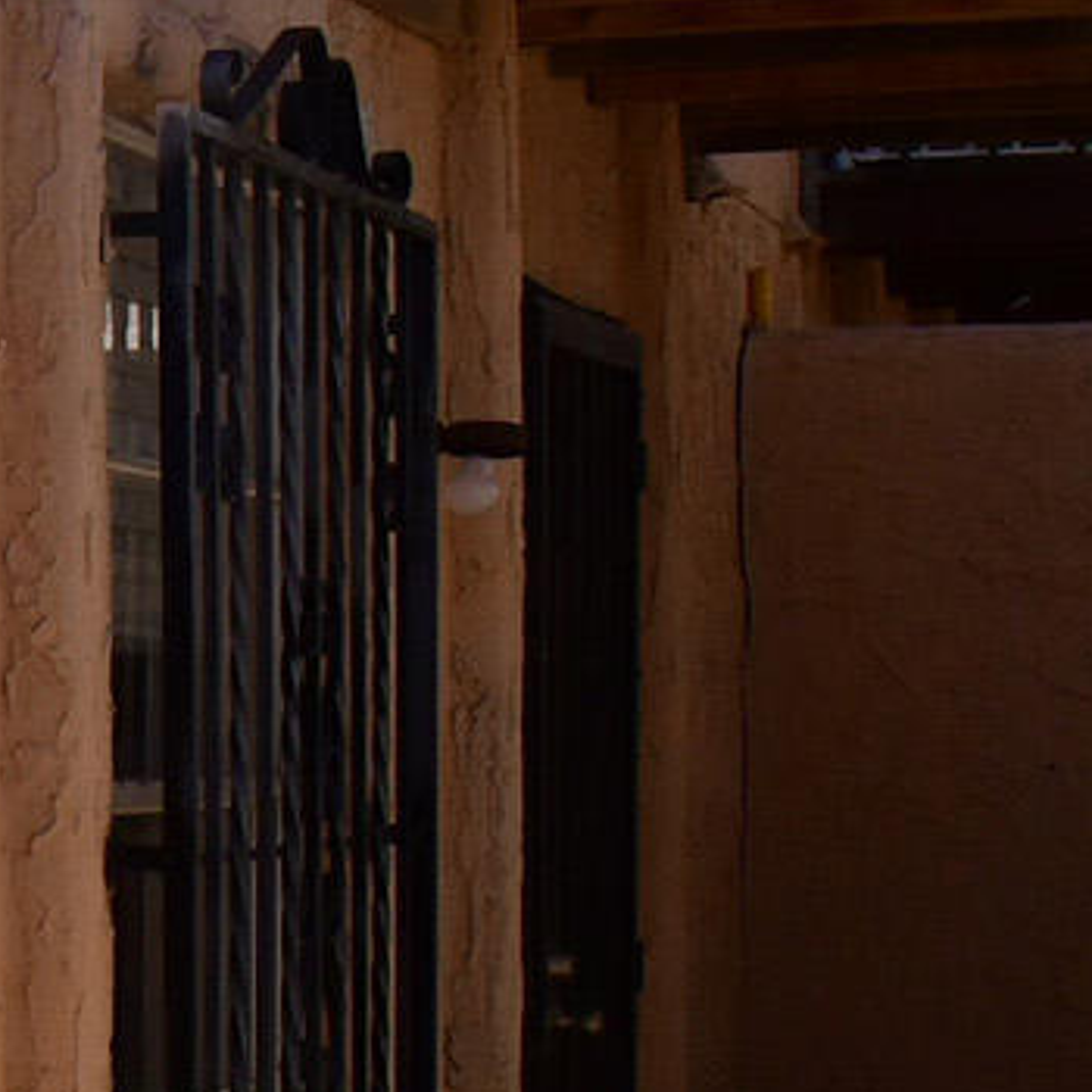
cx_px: -2827
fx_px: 3640
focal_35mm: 102
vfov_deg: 17.0
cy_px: 412
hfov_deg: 9.3
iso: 800
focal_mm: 14
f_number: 11
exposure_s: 1/2000
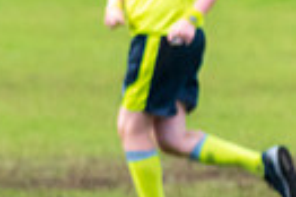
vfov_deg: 0.8
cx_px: -648
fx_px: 14239
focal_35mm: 1734
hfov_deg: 1.2
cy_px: 271
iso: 1000
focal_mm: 240
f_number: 5.3
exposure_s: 1/1250
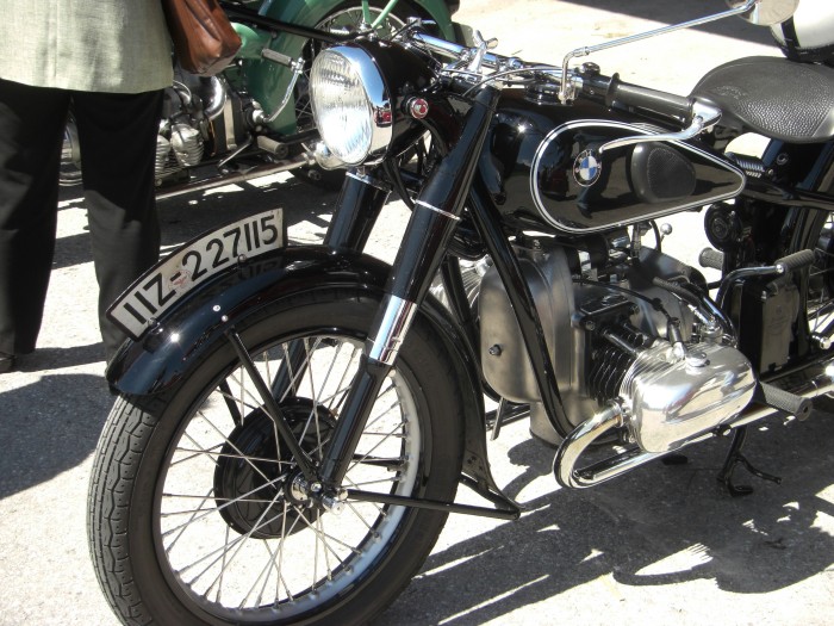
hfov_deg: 29.4
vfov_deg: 22.3
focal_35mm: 66
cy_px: 313
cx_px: 417
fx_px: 1590
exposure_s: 1/200
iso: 64
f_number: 3.9
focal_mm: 11
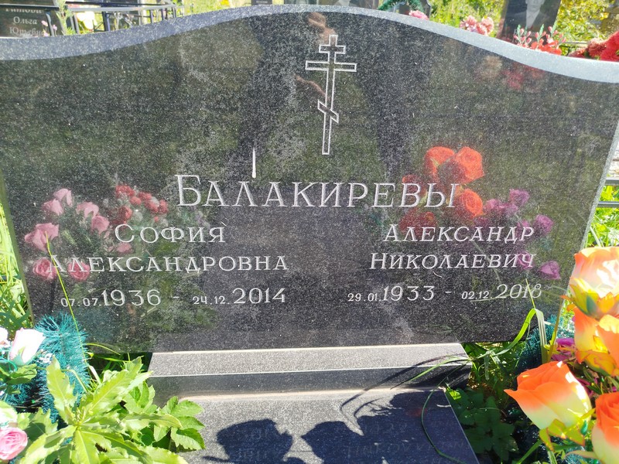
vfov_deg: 56.8
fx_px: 429
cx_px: 310
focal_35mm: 24
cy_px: 232
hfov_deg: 71.6
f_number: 1.7
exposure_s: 1/281
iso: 50
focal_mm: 5.31
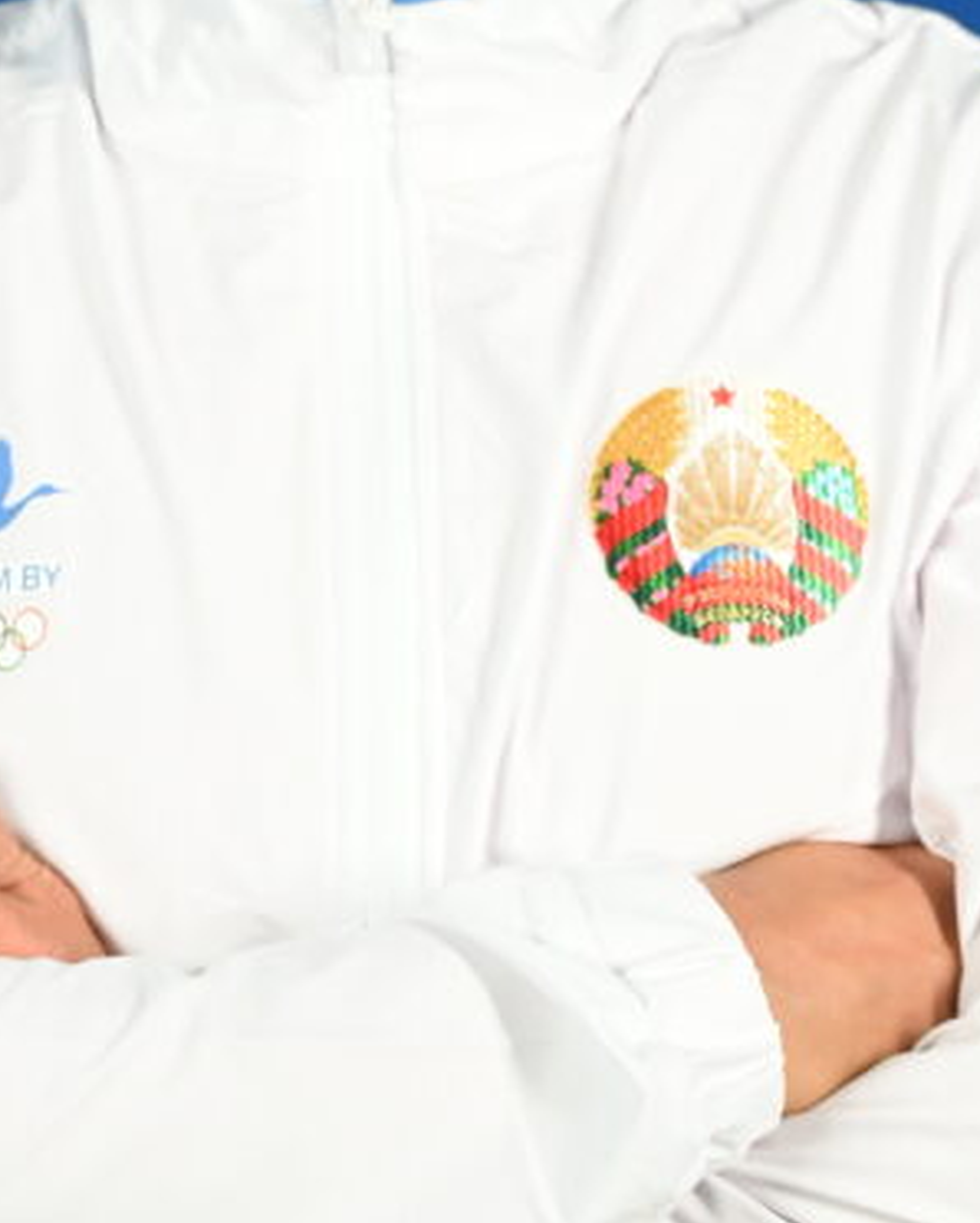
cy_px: 519
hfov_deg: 12.6
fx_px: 4420
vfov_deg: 15.8
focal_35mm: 122
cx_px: 342
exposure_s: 1/60
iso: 500
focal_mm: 42
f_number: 4.8
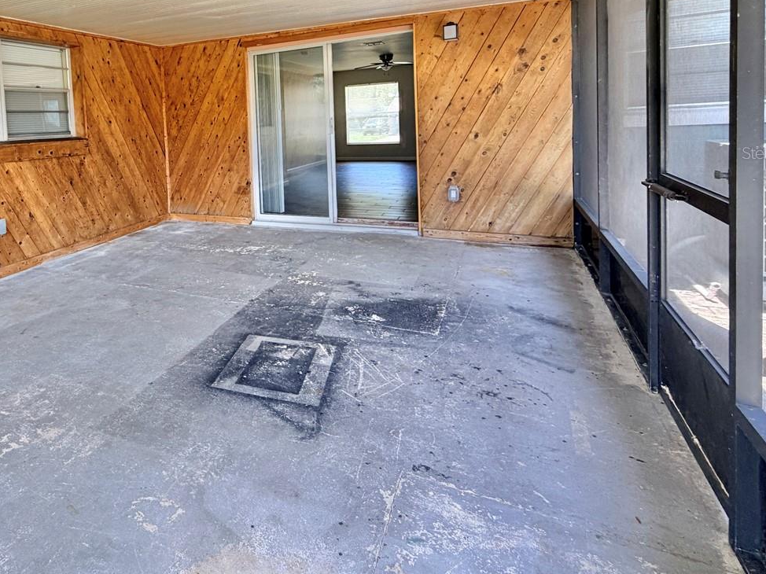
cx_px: 187
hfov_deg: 68.9
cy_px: 153
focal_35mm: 23
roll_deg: +2.1
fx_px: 509
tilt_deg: -2.9
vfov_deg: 56.3
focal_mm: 2.22
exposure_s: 1/121
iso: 100
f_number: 2.2
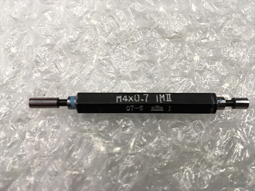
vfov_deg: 48.2
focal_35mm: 29
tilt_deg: -73.9
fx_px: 214
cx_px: 128
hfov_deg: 61.7
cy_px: 96
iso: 40
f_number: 2.2
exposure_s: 1/30
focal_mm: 4.15
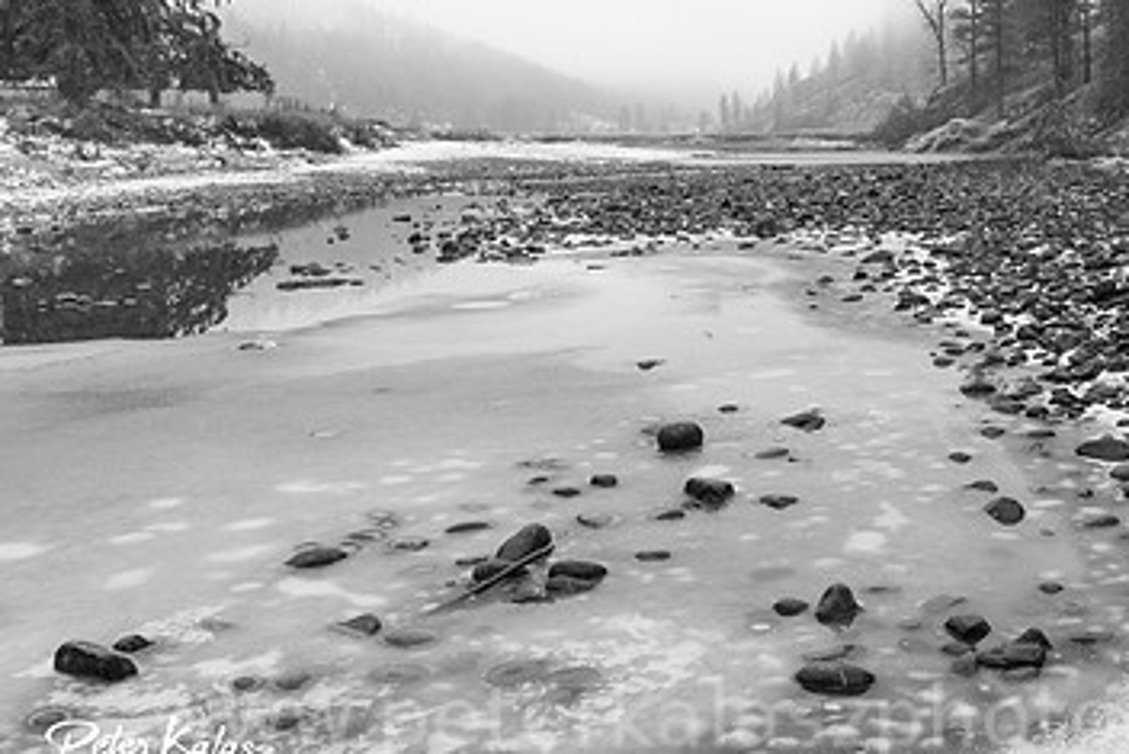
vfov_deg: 32.8
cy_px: 184
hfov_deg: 46.0
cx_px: 898
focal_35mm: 40
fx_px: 1255
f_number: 16
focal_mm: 24
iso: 64
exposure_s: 1.3
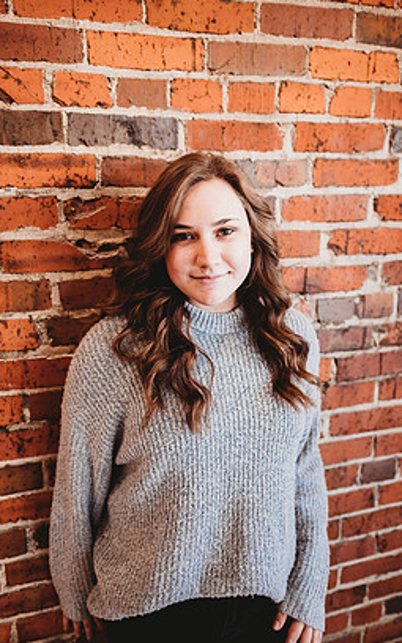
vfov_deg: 68.3
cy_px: 298
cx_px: 184
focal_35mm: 27
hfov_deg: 46.0
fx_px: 473
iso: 500
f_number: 2.2
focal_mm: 24
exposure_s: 1/160
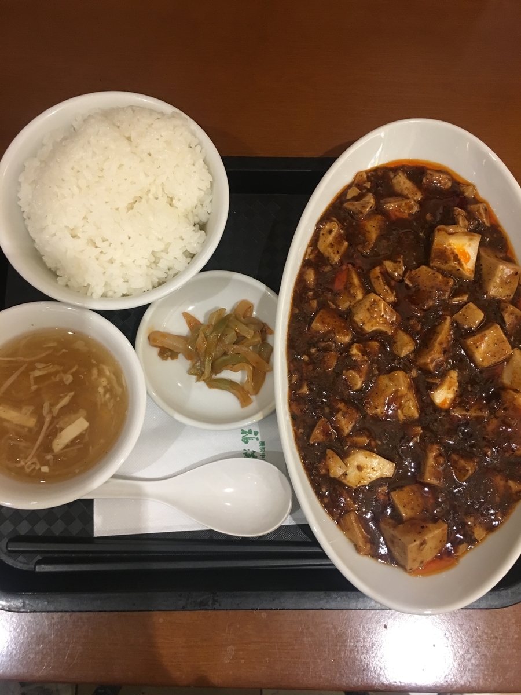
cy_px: 348
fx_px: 582
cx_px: 260
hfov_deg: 48.2
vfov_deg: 61.7
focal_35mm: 29
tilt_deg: -77.5
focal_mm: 4.15
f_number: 2.2
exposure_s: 1/15
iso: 80
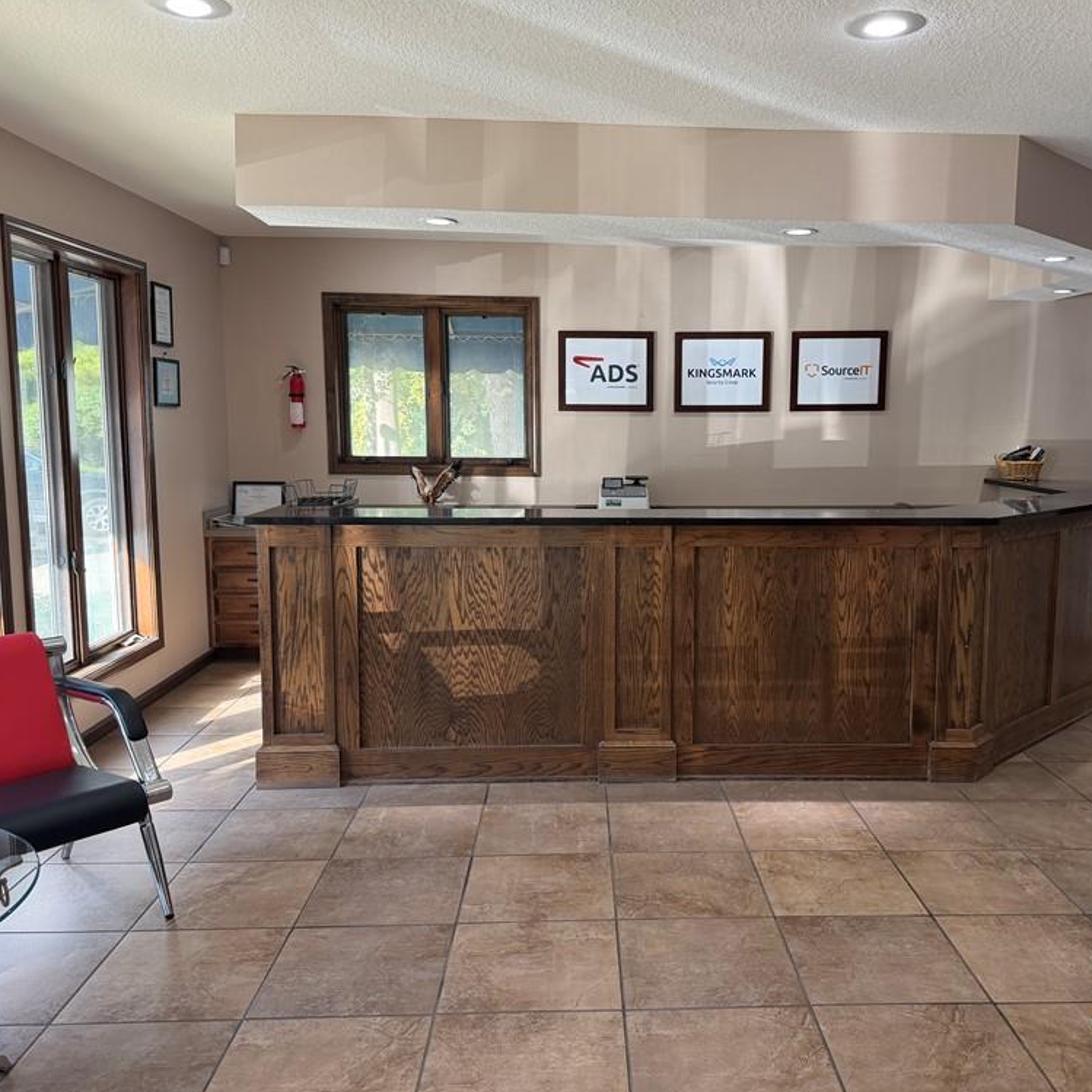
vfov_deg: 55.6
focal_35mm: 29
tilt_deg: -7.4
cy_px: 542
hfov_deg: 55.4
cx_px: 623
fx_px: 1035
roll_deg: +0.6
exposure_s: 1/120
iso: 160
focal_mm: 6.76
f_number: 1.78
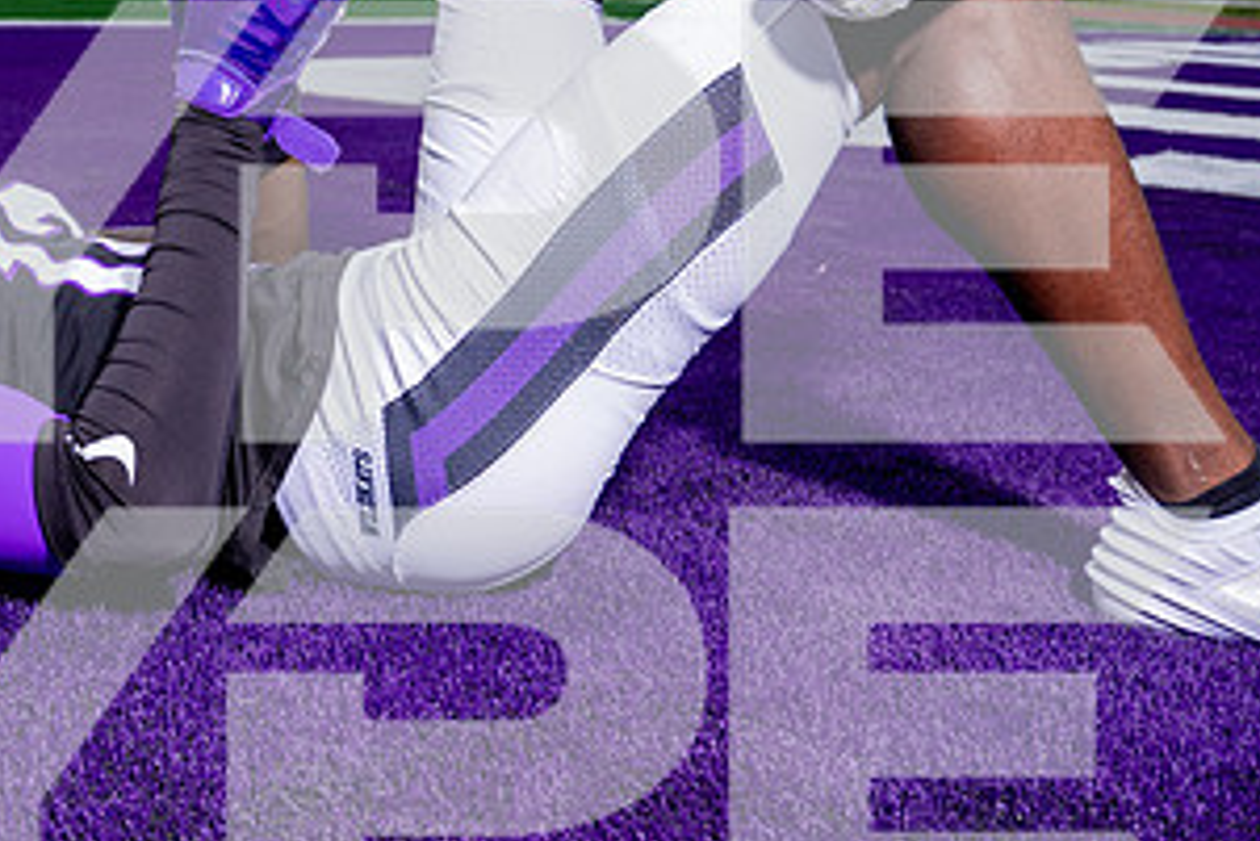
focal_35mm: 61
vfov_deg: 22.1
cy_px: 224
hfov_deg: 31.5
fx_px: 2136
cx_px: 159
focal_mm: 28
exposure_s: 1/1250
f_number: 4
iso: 100
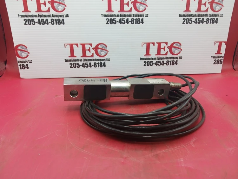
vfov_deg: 51.4
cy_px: 90
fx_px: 186
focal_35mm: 27
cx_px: 119
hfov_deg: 65.3
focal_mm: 4
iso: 25
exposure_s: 1/50
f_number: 1.8
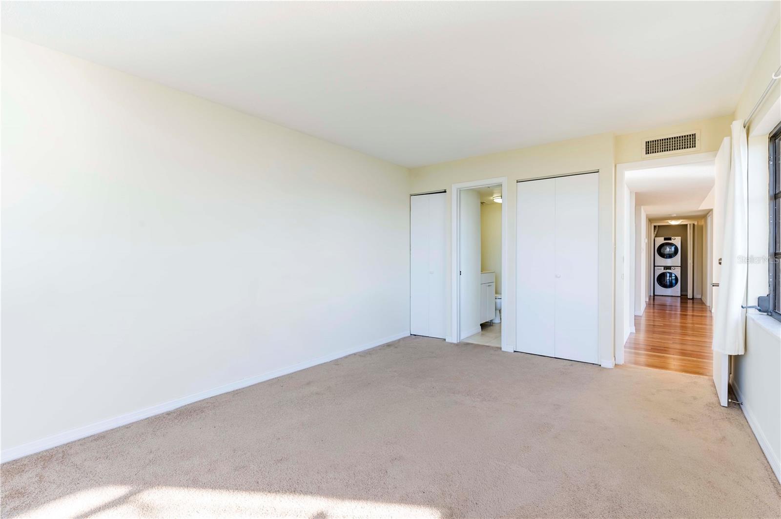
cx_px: 390
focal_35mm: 16
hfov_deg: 96.8
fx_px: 347
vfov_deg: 73.6
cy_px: 260
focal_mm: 16
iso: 100
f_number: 9
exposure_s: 1/80
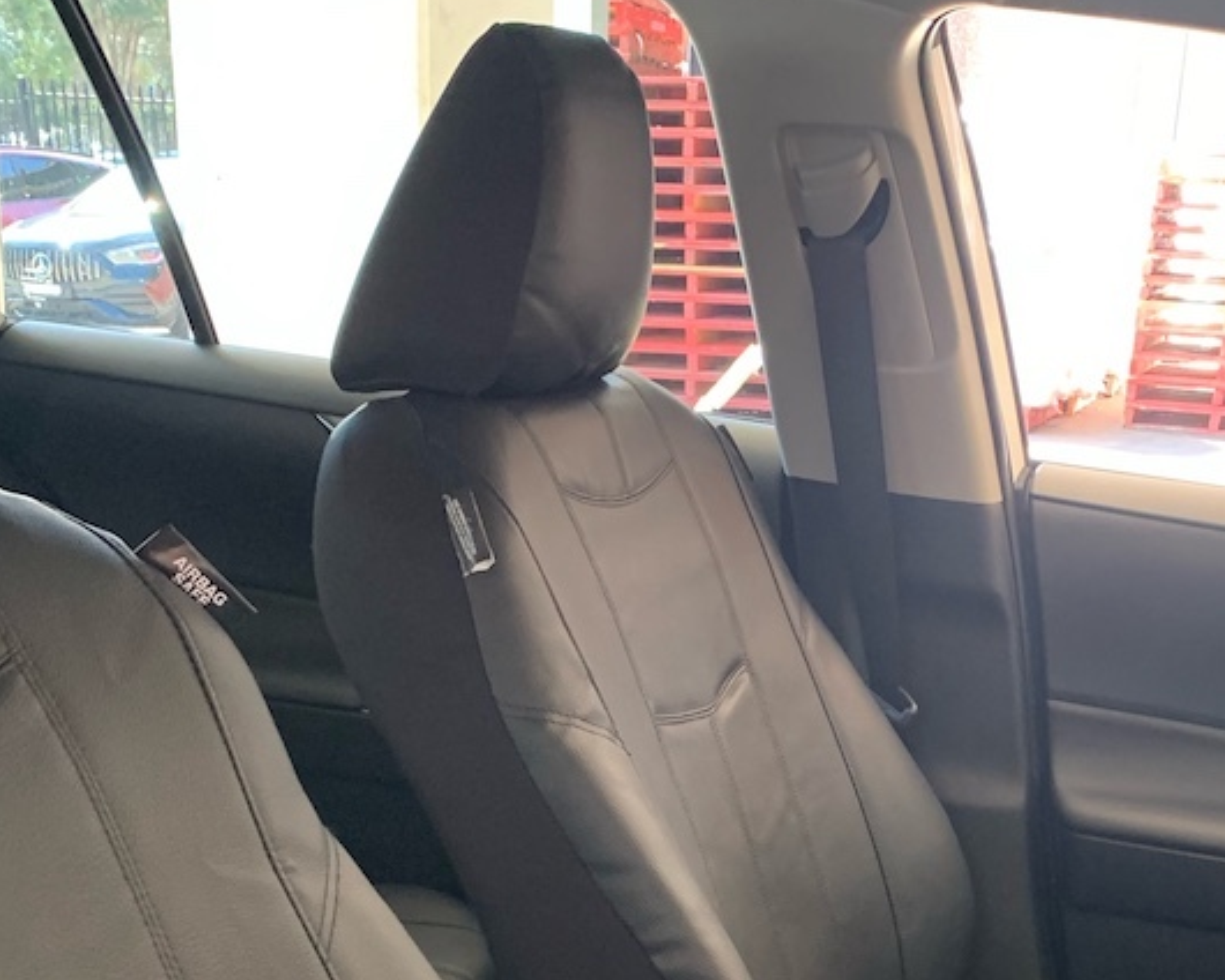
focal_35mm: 49
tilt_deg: -20.6
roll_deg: -5.0
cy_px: 911
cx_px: 809
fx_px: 1777
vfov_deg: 29.4
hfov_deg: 37.7
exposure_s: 1/60
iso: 200
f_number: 1.8
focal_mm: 4.25
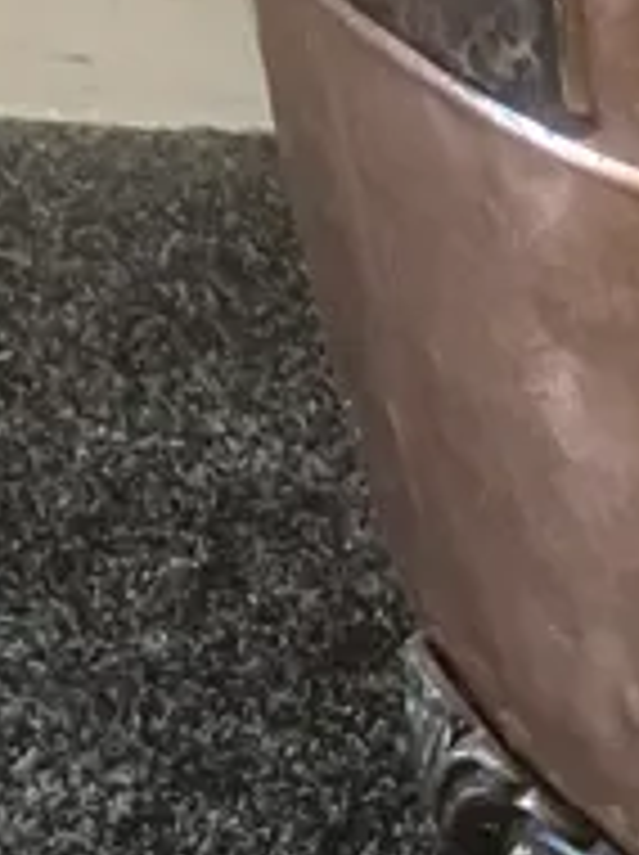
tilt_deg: -29.5
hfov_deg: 9.2
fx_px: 3725
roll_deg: -7.5
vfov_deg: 13.1
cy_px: 356
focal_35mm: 151
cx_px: 1305
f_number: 1.8
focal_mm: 3.99
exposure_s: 1/25
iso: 320
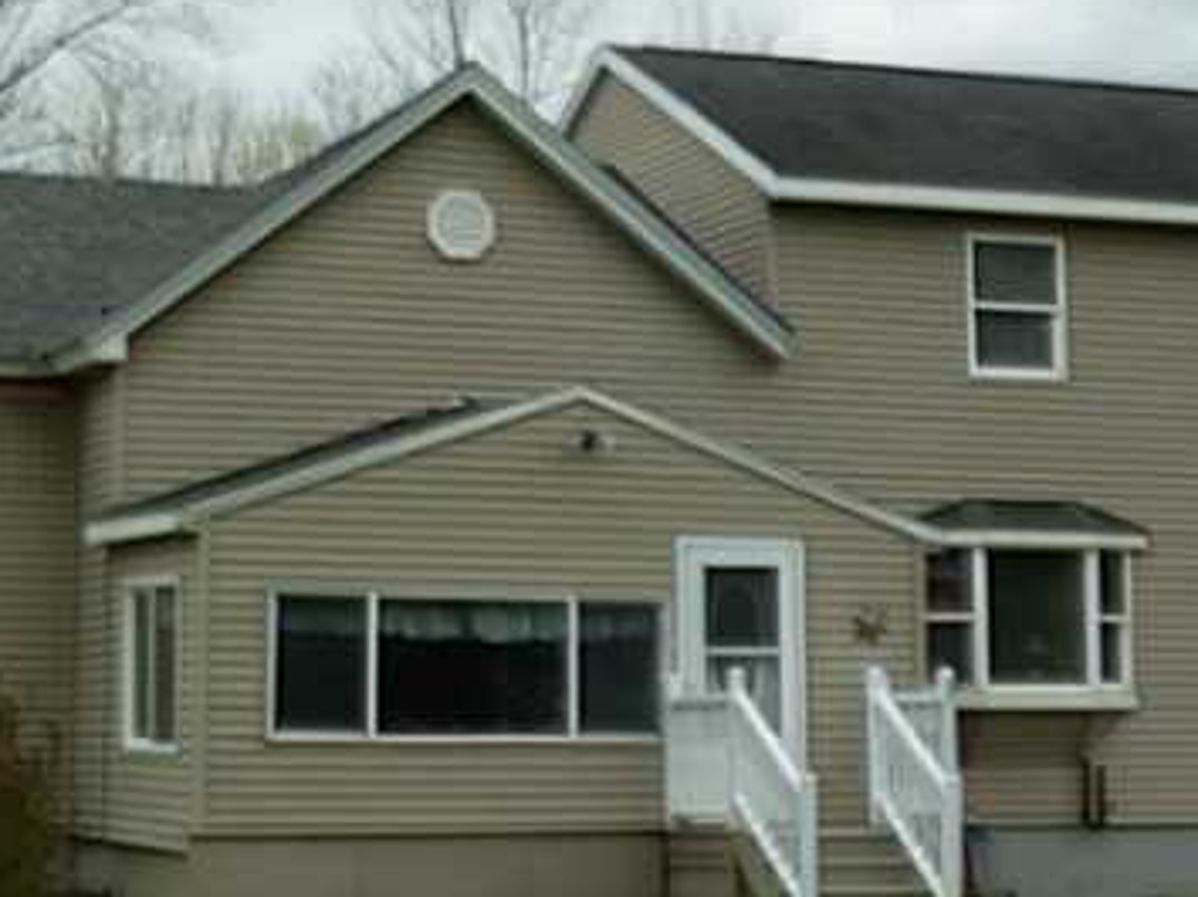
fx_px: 3286
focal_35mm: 95
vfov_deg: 15.5
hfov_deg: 20.7
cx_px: 670
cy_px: 399
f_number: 4
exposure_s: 1/250
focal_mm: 6.9
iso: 80
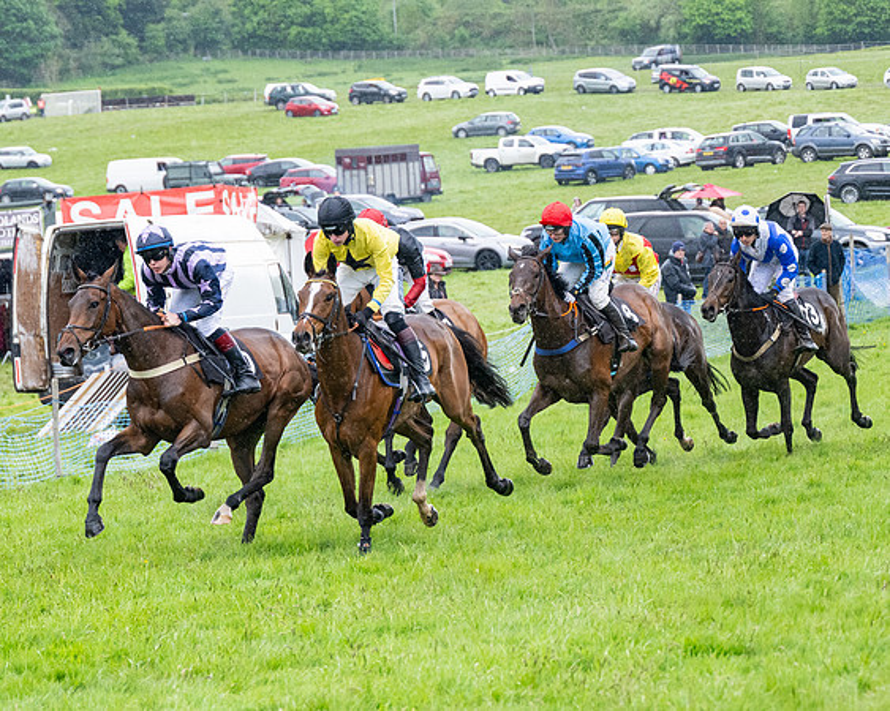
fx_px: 4398
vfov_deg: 9.2
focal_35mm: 167
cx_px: 392
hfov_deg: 11.6
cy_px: 355
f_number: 4
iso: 1000
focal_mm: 98
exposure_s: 1/1000
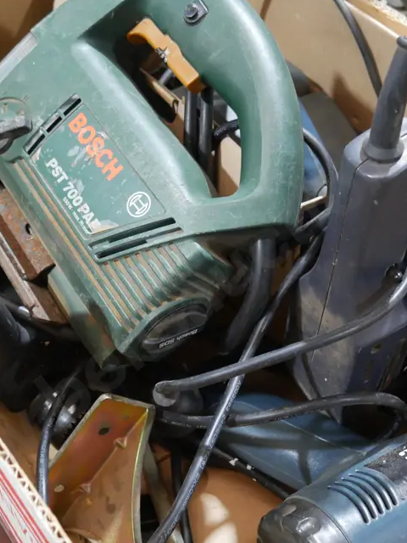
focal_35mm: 48
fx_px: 752
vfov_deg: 39.7
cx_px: 240
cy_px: 269
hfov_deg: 30.2
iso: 1600
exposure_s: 1/60
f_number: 3.6
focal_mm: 15
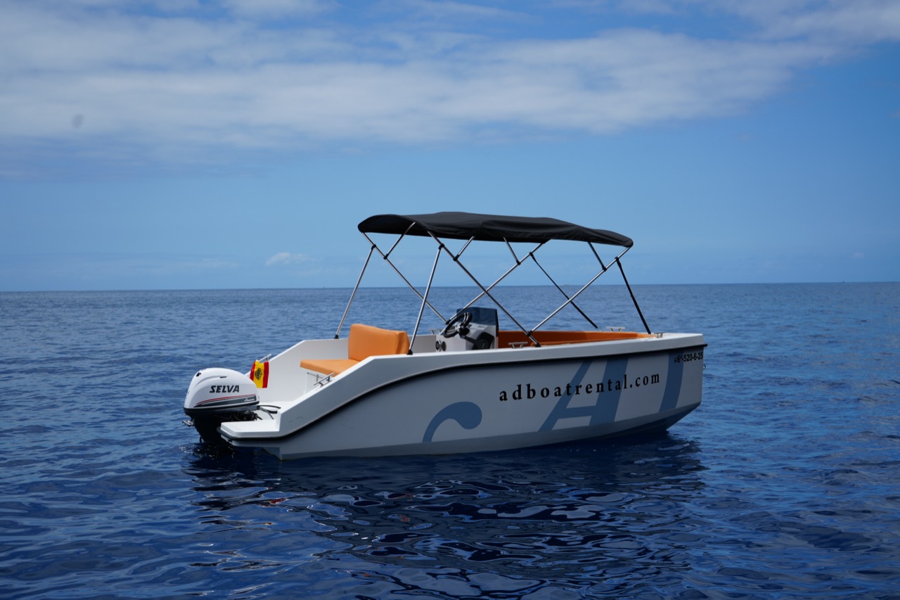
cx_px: 450
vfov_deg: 27.5
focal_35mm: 49
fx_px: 1225
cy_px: 300
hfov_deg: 40.3
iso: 100
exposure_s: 1/1250
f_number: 5.6
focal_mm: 49
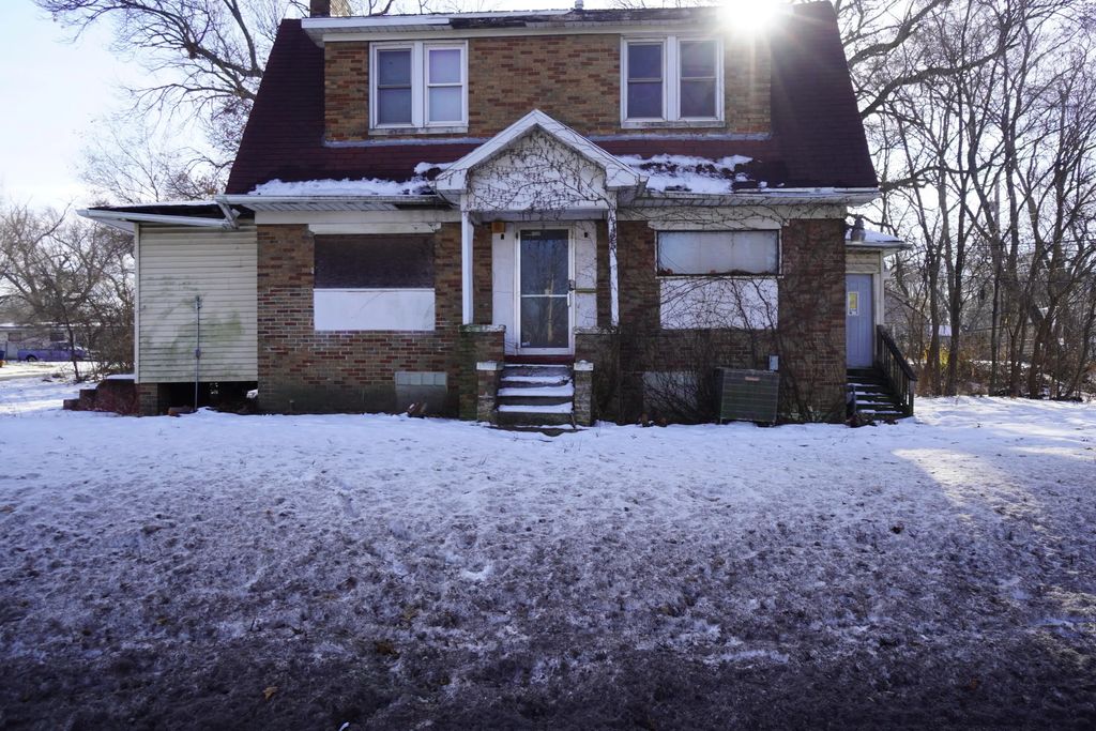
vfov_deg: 50.4
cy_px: 366
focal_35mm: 26
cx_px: 548
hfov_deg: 70.4
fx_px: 776
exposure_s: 1/250
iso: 100
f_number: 5
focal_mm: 17
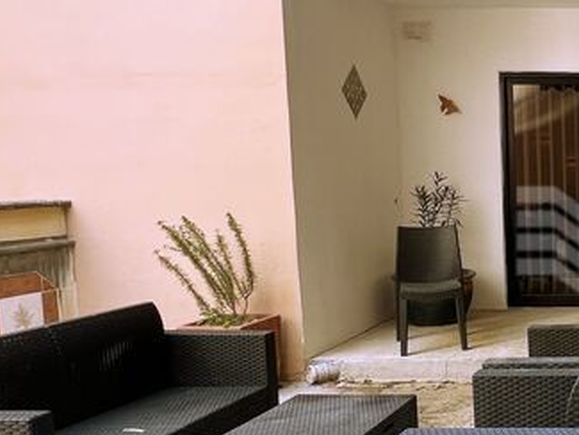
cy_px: 242
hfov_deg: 35.3
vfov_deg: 35.1
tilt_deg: -5.7
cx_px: 707
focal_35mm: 41
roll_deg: +0.4
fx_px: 686
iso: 40
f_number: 1.8
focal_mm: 1.57
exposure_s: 1/99
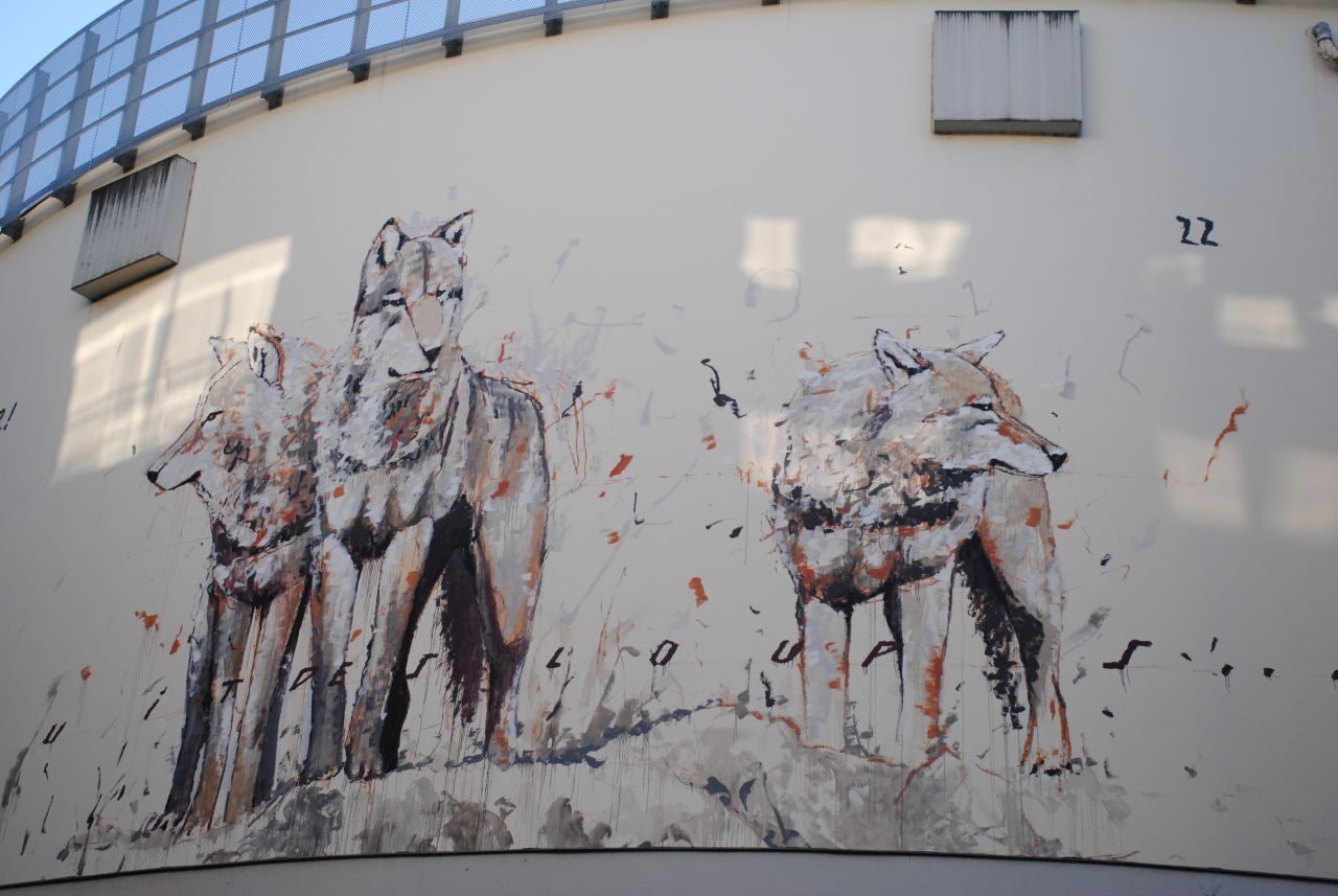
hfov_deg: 35.0
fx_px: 2121
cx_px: 669
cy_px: 448
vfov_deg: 23.8
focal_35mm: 57
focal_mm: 38
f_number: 5
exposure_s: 1/200
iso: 200
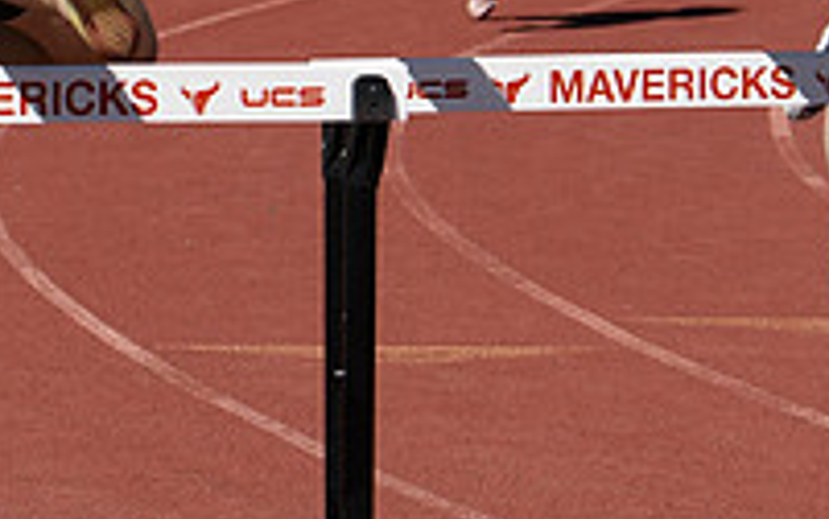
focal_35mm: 206
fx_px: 4658
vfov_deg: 6.3
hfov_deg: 10.2
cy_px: -216
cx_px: 425
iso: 160
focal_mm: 70
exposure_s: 1/2500
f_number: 4.5
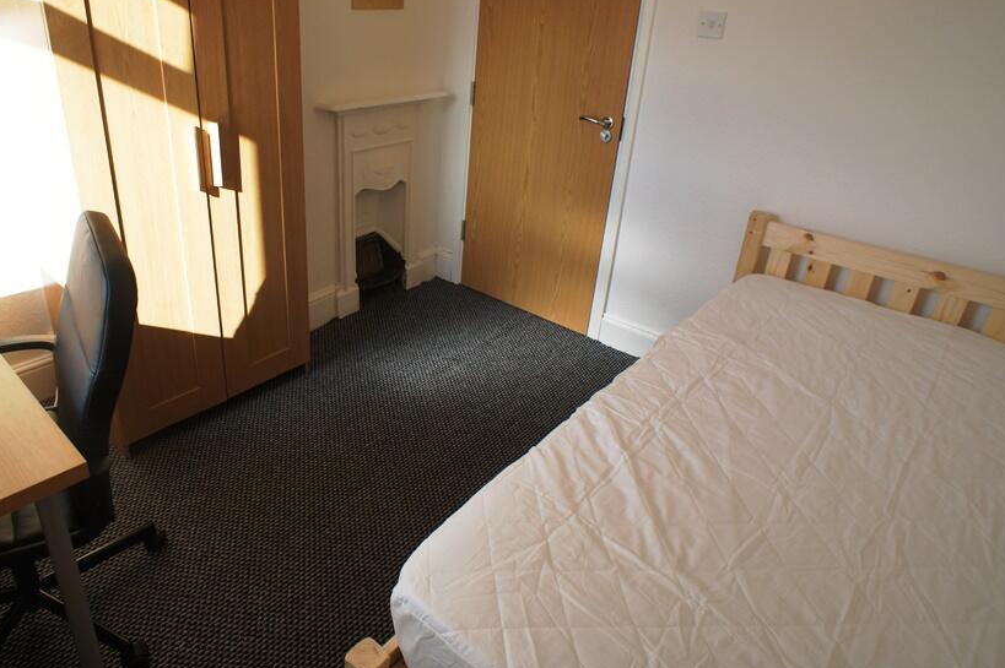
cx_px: 404
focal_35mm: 30
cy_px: 286
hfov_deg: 61.4
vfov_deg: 43.4
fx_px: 837
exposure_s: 1/160
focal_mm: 16
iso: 200
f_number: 5
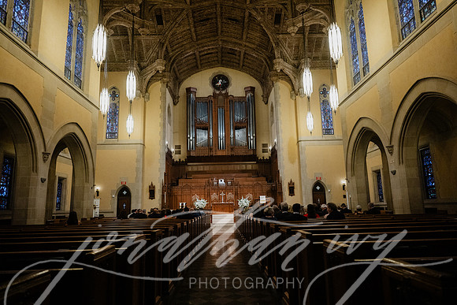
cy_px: 152
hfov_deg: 73.7
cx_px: 228
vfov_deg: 53.2
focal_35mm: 24
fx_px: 305
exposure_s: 1/200
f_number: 2.8
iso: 5000
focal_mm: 24
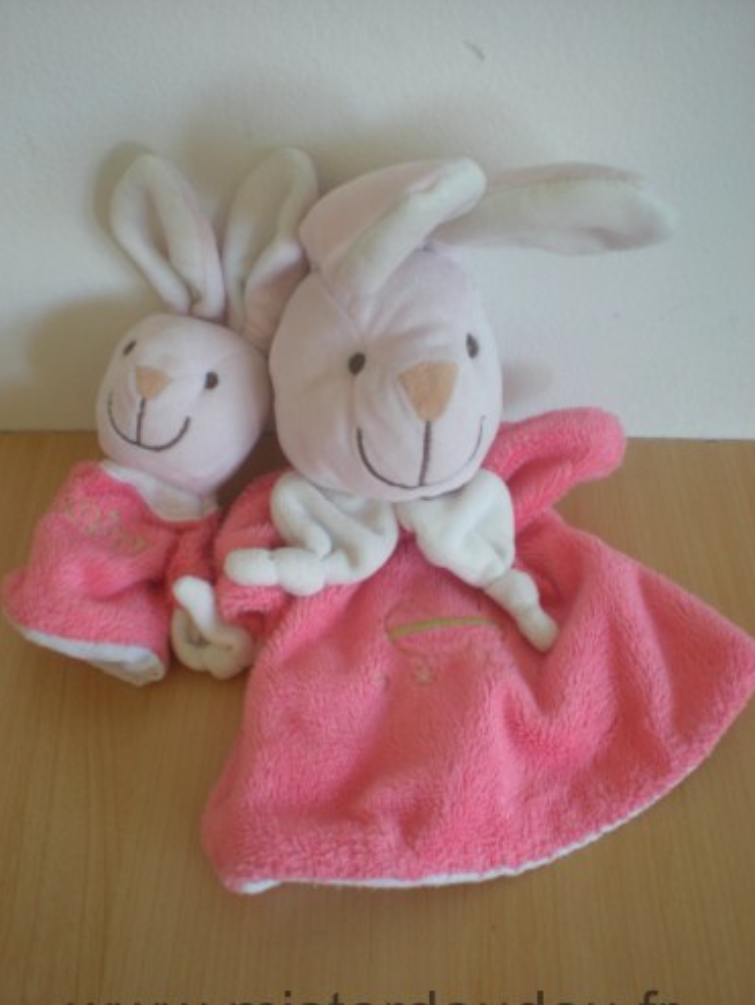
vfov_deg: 46.8
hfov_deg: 36.0
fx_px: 1162
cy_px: 527
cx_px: 370
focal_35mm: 40
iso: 64
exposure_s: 1/10.7
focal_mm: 6.3
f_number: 3.1
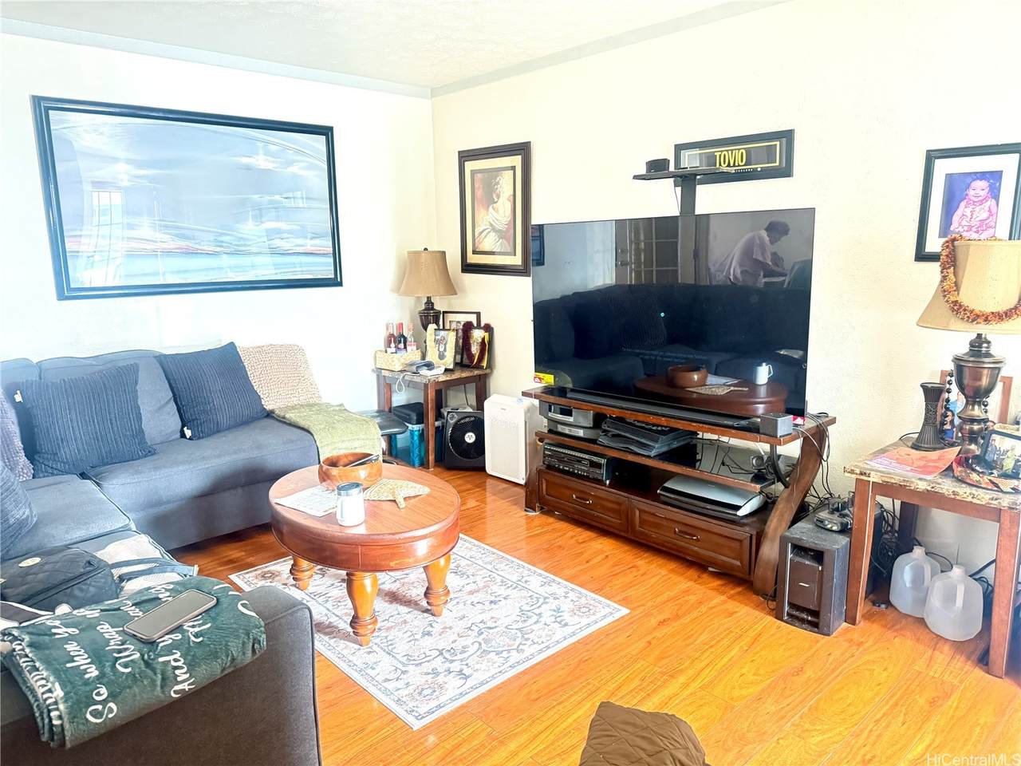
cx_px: 510
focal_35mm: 24
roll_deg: +0.7
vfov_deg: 56.8
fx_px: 708
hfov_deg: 71.6
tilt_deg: -10.2
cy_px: 383
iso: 1000
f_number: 1.78
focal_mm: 6.76
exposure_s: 1/30
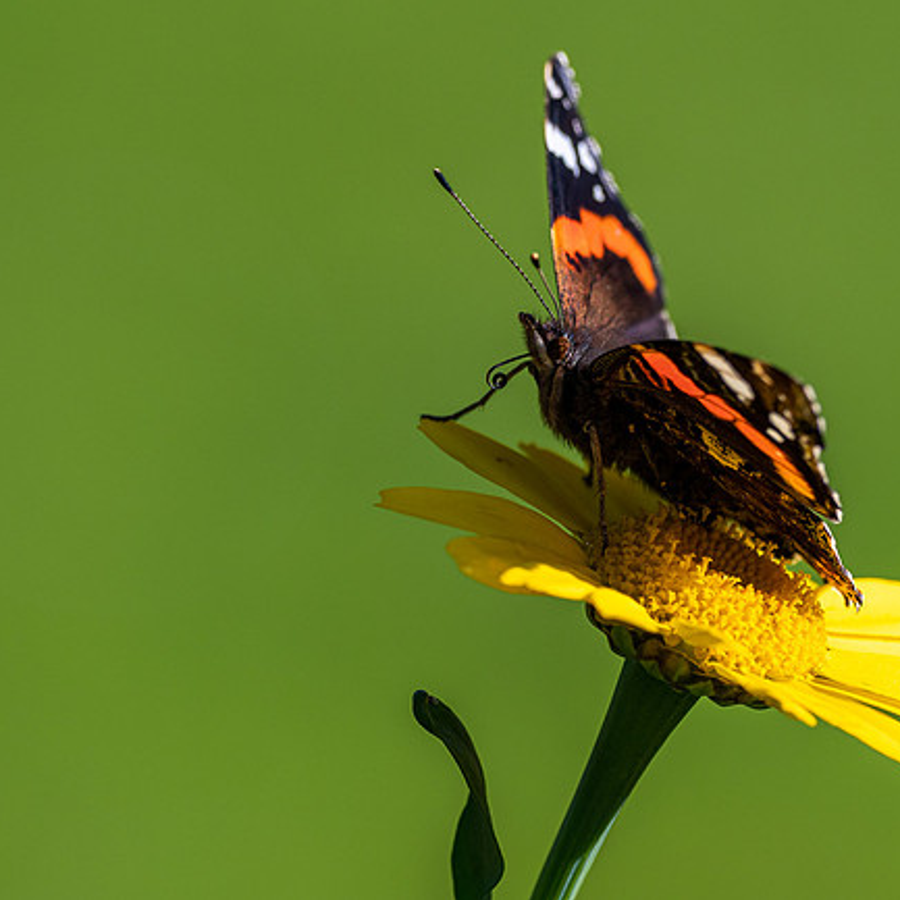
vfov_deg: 2.0
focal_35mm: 878
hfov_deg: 2.0
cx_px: 523
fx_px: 25826
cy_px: 345
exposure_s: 1/640
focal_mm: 300
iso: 200
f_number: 5
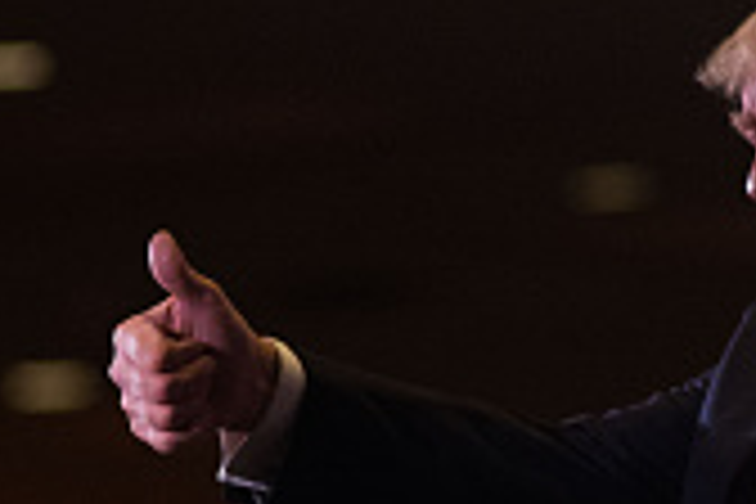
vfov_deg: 1.8
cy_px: 436
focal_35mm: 769
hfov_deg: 2.7
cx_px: 436
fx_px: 16143
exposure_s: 1/320
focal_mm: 145
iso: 1600
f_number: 3.2
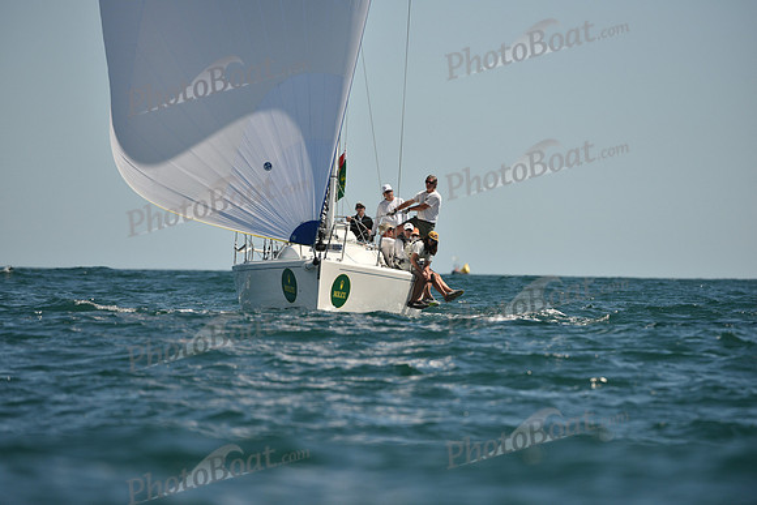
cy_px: 252
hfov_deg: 5.2
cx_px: 378
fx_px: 8413
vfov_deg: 3.4
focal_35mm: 400
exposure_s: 1/2500
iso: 250
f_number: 5
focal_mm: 400
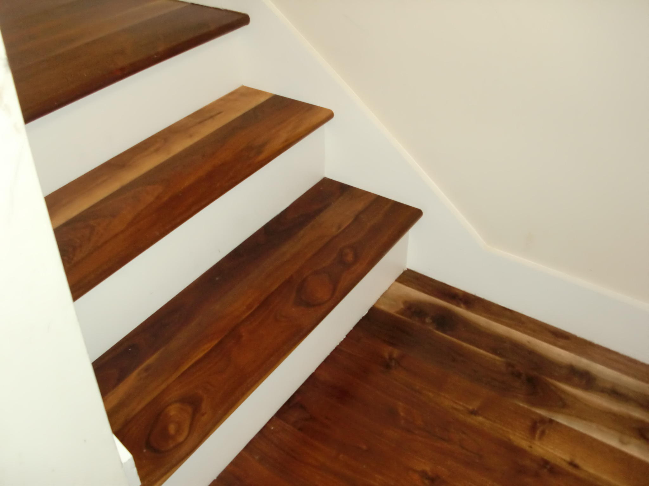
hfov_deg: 51.4
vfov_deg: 39.7
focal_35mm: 36
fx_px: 675
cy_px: 243
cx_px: 324
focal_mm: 6.3
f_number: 2.8
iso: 400
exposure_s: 1/60
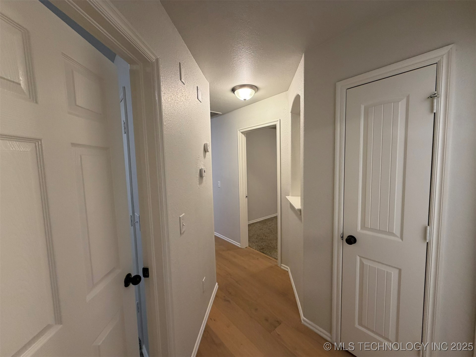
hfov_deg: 102.1
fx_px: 193
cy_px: 178
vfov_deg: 85.7
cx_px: 238
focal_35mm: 14
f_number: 2.2
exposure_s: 1/60
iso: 250
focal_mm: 2.22
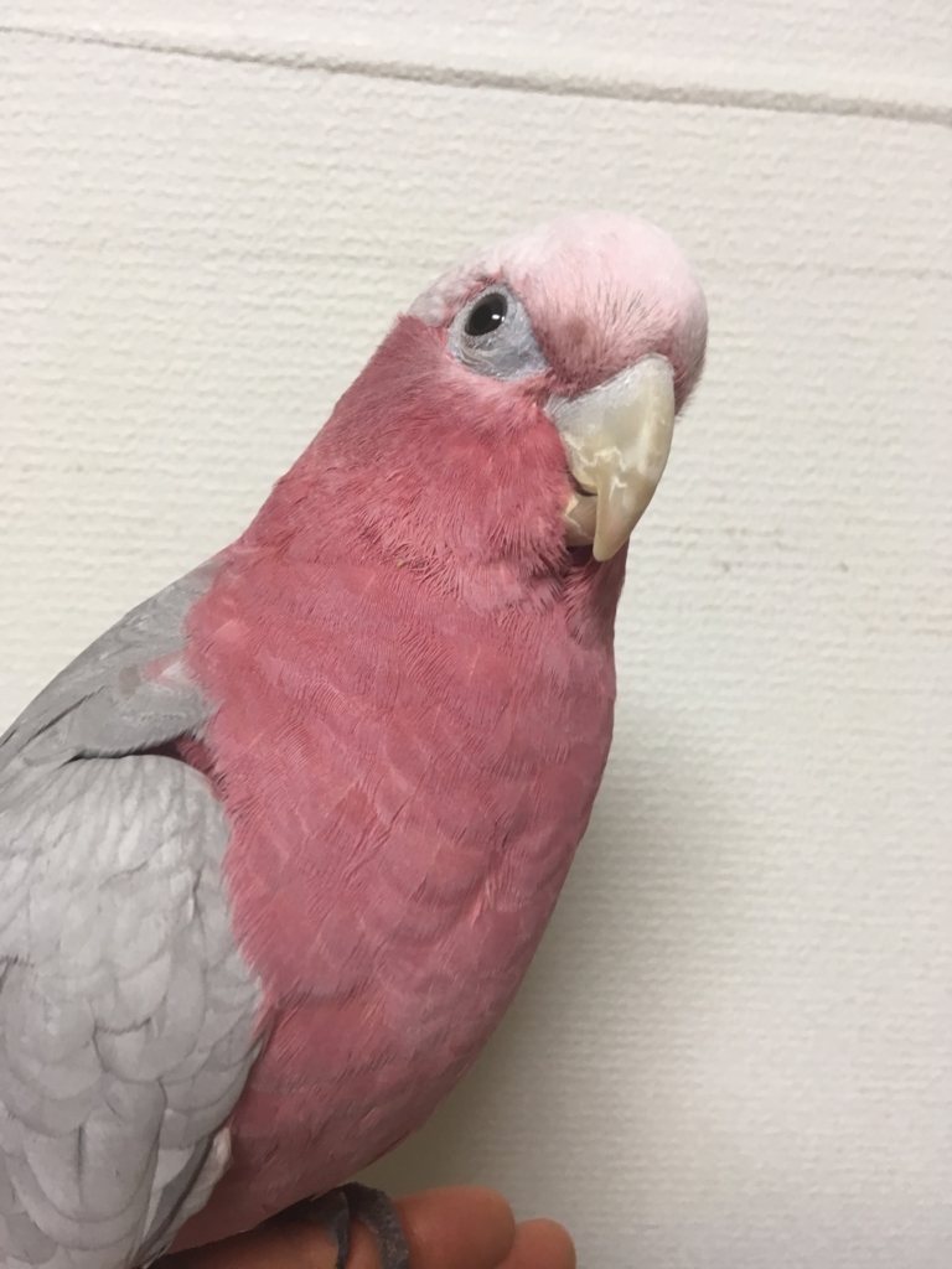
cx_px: 476
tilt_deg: -10.3
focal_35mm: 29
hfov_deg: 48.2
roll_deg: -2.5
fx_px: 1063
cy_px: 634
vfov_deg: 61.7
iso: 64
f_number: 2.2
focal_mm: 4.15
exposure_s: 1/30
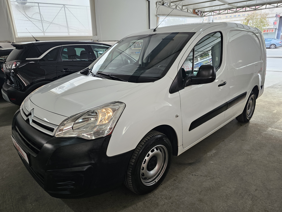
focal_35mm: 23
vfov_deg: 58.9
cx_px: 141
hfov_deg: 73.9
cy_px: 106
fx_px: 187
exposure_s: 1/120
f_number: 1.7
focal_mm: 6.3
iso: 320
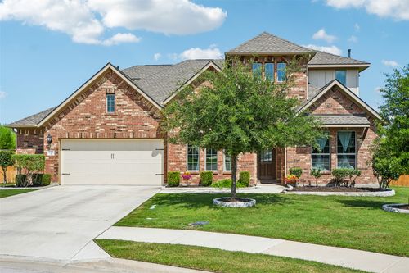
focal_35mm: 33
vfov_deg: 39.9
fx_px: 375
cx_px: 204
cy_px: 136
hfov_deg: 57.2
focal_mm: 22
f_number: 8
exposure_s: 1/2500
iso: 400
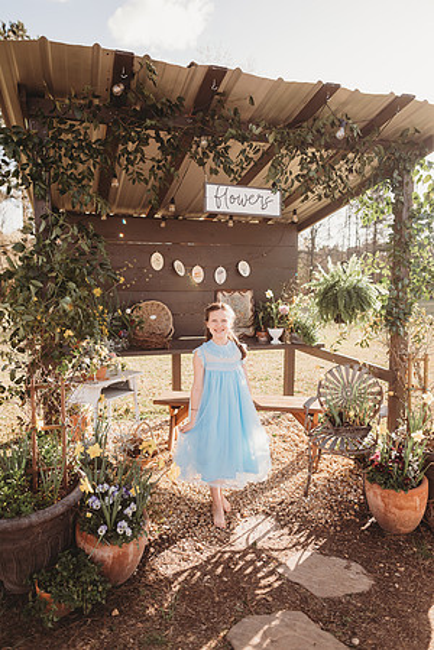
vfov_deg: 73.7
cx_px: 217
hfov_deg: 53.1
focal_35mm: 24
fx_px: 434
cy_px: 325
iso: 100
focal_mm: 24
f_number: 2.5
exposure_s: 1/640
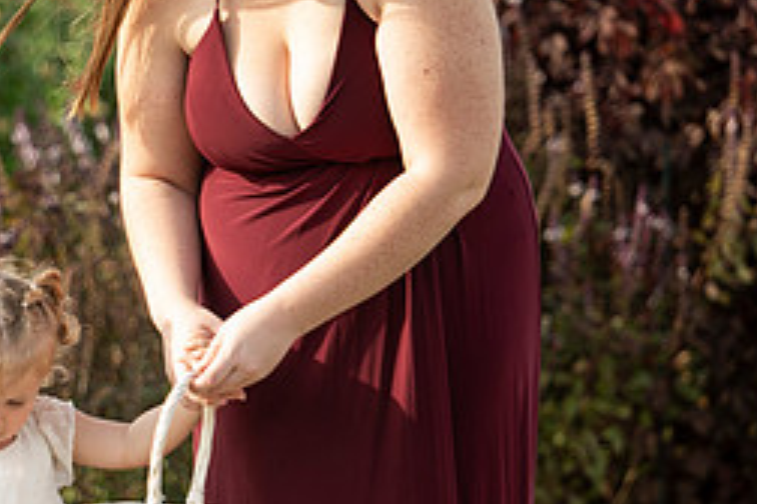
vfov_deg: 4.6
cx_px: 135
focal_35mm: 299
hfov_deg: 6.9
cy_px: 560
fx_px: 6287
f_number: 2.8
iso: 125
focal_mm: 130
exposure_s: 1/400
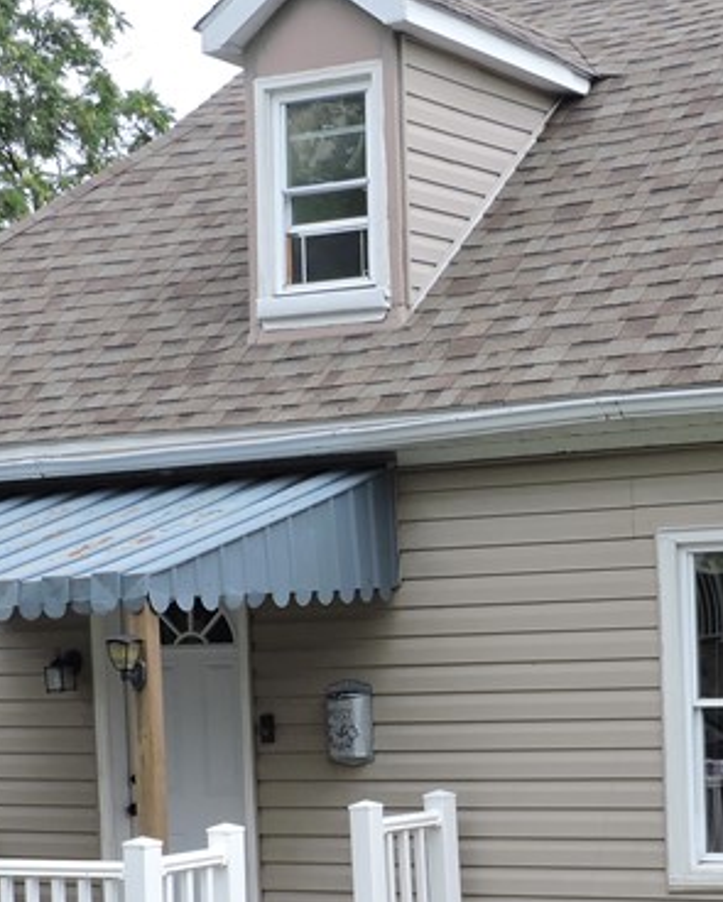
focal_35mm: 95
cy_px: 735
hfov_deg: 16.1
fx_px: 2538
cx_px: 571
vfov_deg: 19.9
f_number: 3.3
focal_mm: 6.2
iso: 100
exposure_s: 1/640
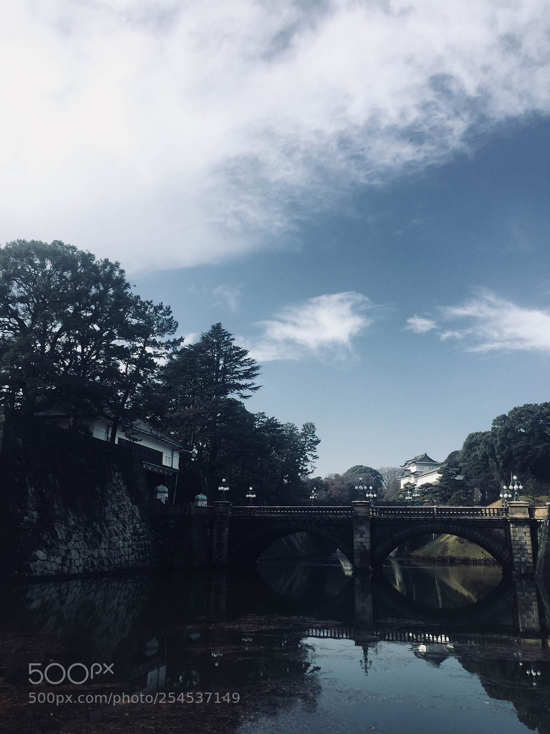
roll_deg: -0.5
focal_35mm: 29
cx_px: 275
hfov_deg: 48.2
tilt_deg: +15.9
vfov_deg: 61.7
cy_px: 367
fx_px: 614
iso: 32
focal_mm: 4.15
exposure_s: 1/1130
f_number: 2.2
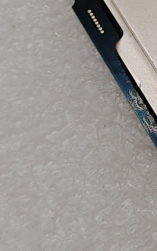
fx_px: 876
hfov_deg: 9.9
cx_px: 237
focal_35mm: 128
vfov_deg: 16.2
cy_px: 45
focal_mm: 4.36
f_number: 1.8
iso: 50
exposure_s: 1/290
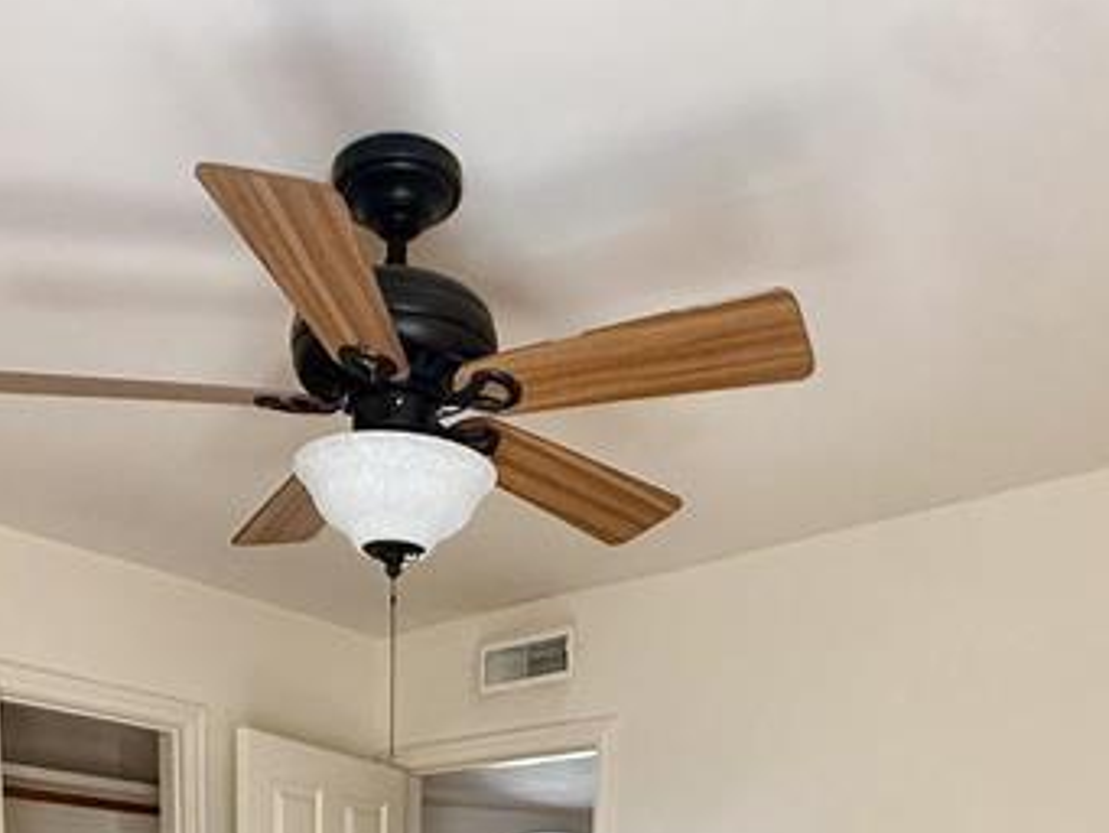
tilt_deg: -8.9
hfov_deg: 44.6
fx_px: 1346
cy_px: 1223
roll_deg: -1.0
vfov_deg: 26.1
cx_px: 462
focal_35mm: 42
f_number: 2.2
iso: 320
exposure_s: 1/99
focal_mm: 2.22
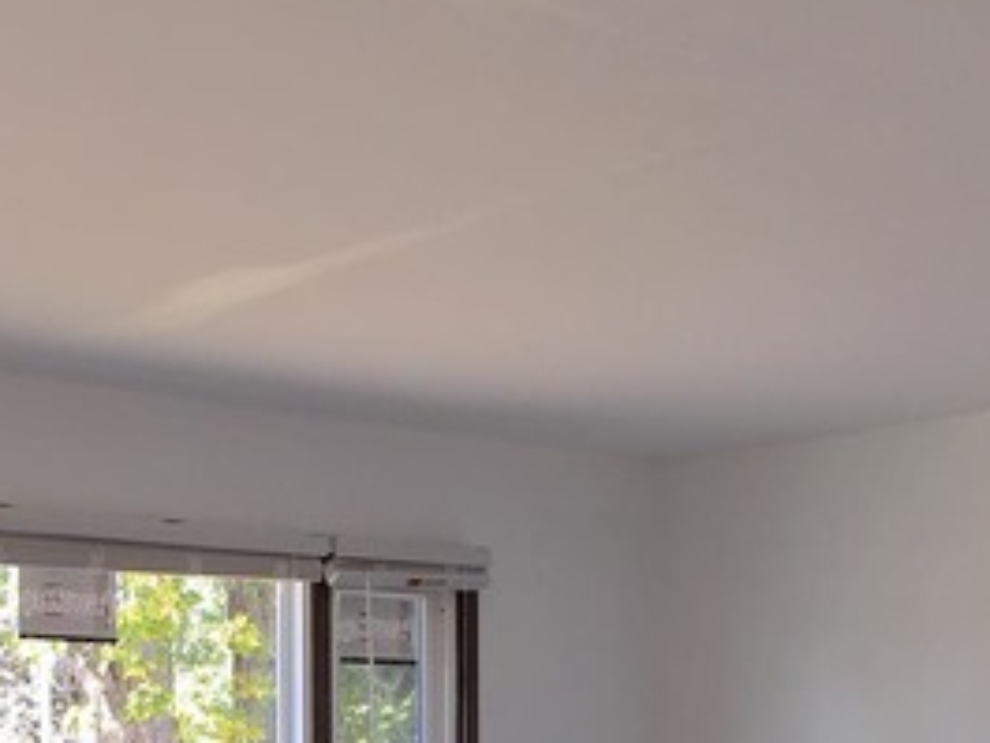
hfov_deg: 27.6
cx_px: 321
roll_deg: -0.3
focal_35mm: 70
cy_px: 870
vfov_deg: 19.9
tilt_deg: -1.9
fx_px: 2003
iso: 40
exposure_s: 1/120
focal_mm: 4.15
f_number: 2.2
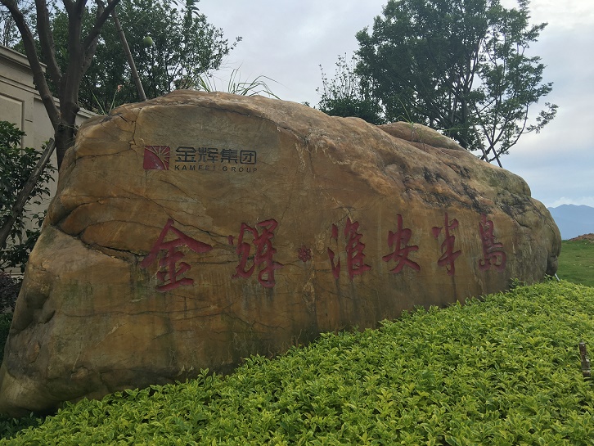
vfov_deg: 48.3
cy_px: 223
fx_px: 498
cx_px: 297
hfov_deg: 61.6
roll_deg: +2.4
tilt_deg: +5.6
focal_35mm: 29
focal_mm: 4.15
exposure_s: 1/894
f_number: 2.2
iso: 25
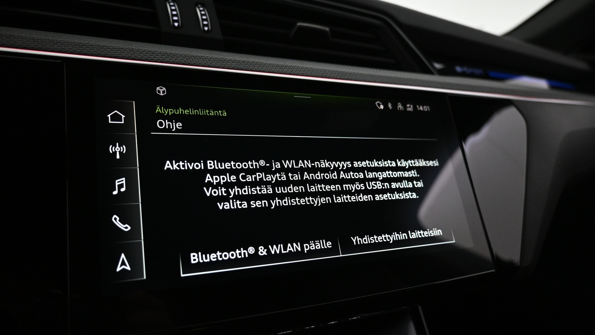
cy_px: 181
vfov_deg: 44.4
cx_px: 293
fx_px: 410
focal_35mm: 26
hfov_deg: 71.9
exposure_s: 1/80
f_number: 3.5
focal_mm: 16
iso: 1600
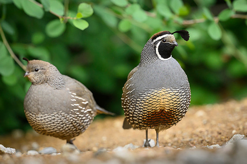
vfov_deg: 2.3
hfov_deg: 3.5
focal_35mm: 587
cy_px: 50
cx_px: 181
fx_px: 4027
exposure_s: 1/400
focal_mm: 400
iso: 800
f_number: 4
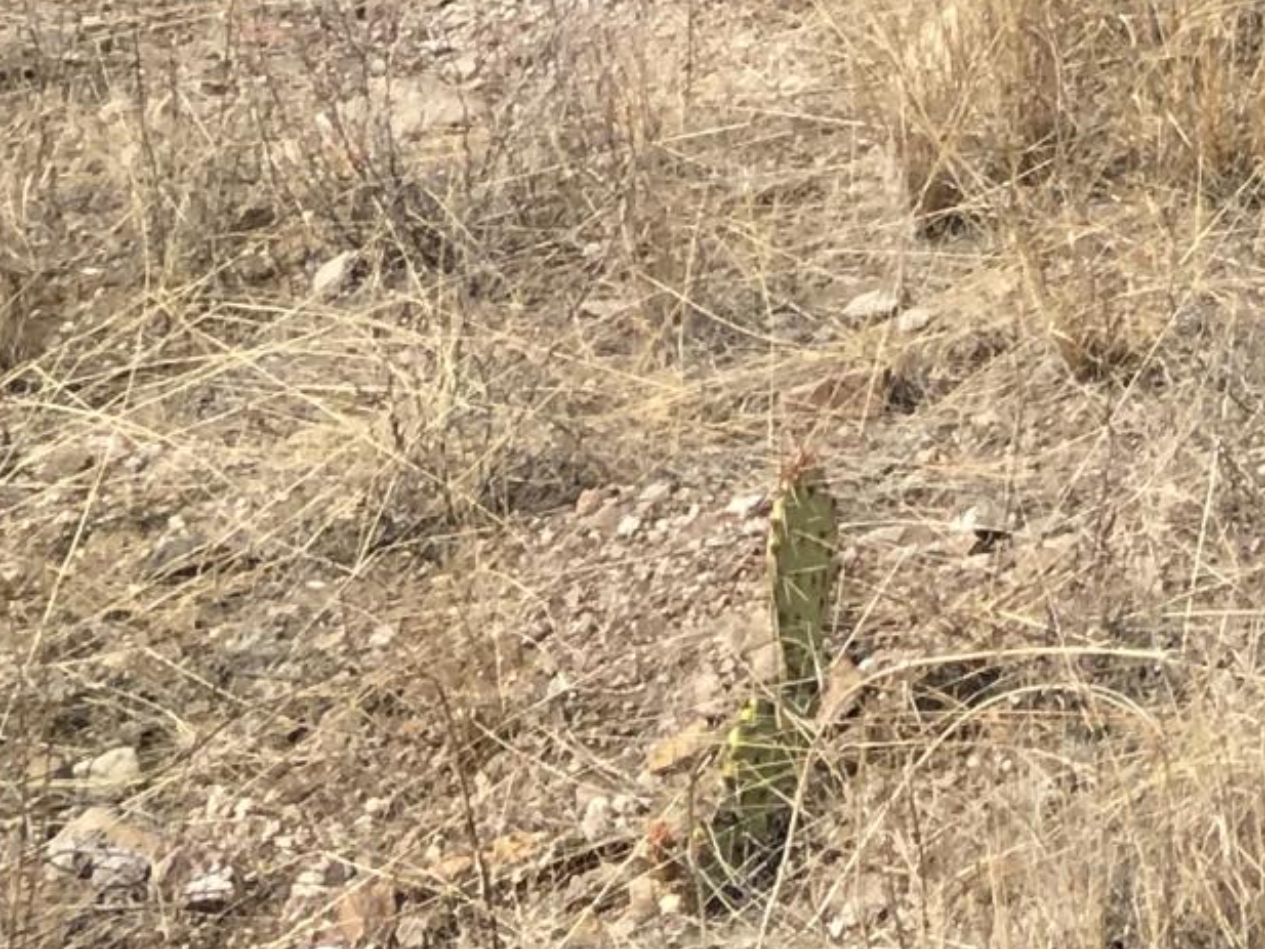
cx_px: 2758
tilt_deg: -12.8
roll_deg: +0.3
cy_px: -1259
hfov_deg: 12.0
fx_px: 5154
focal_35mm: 141
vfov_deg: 9.5
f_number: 2.2
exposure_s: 1/2404
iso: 25
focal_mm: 4.15
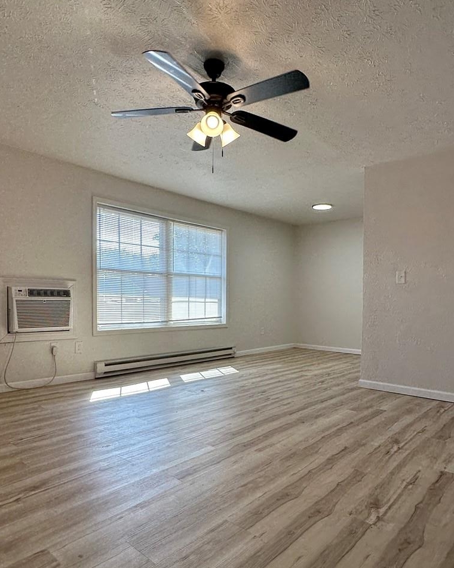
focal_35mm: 23
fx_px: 387
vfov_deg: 72.4
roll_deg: -0.3
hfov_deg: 60.8
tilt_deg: -1.5
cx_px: 240
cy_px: 312
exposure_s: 1/120
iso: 50
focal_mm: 2.22
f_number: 2.2
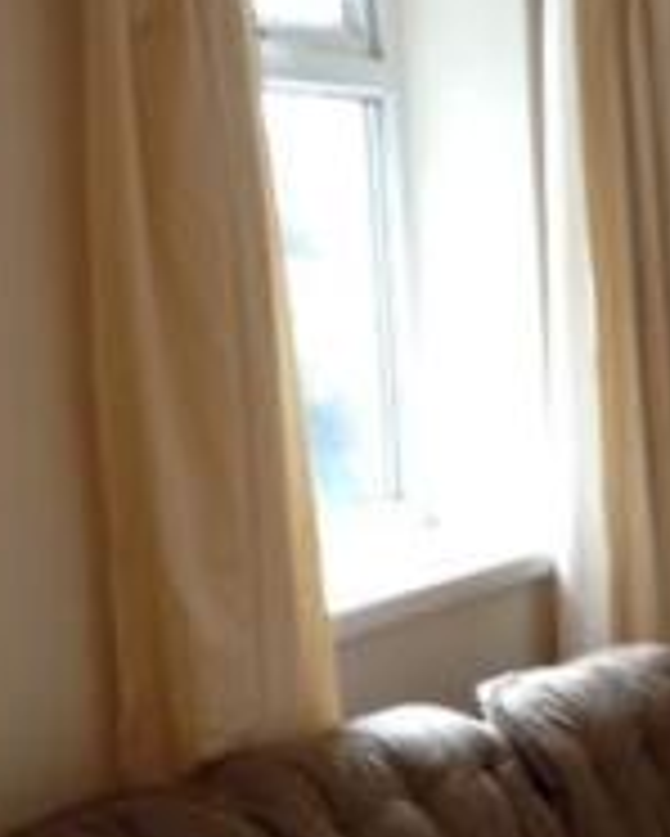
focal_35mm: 101
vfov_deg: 18.4
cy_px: 884
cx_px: 888
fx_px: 2501
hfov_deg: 14.6
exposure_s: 1/20
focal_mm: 4.12
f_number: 2.4
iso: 80
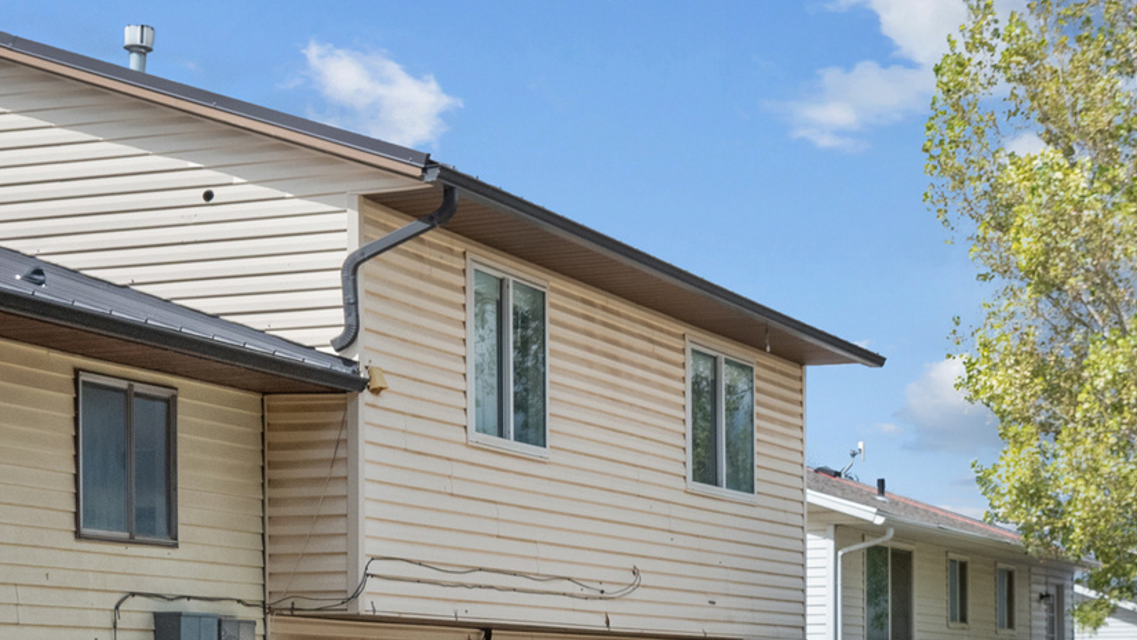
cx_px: 852
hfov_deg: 26.8
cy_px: 700
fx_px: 2352
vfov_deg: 15.1
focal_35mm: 78
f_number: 8
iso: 1600
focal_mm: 30
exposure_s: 1/400
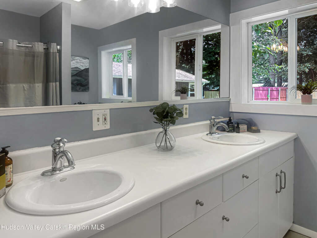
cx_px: 158
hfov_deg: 71.6
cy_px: 119
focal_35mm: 24
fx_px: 220
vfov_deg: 56.8
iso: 80
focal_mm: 6.86
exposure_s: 1/120
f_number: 1.78
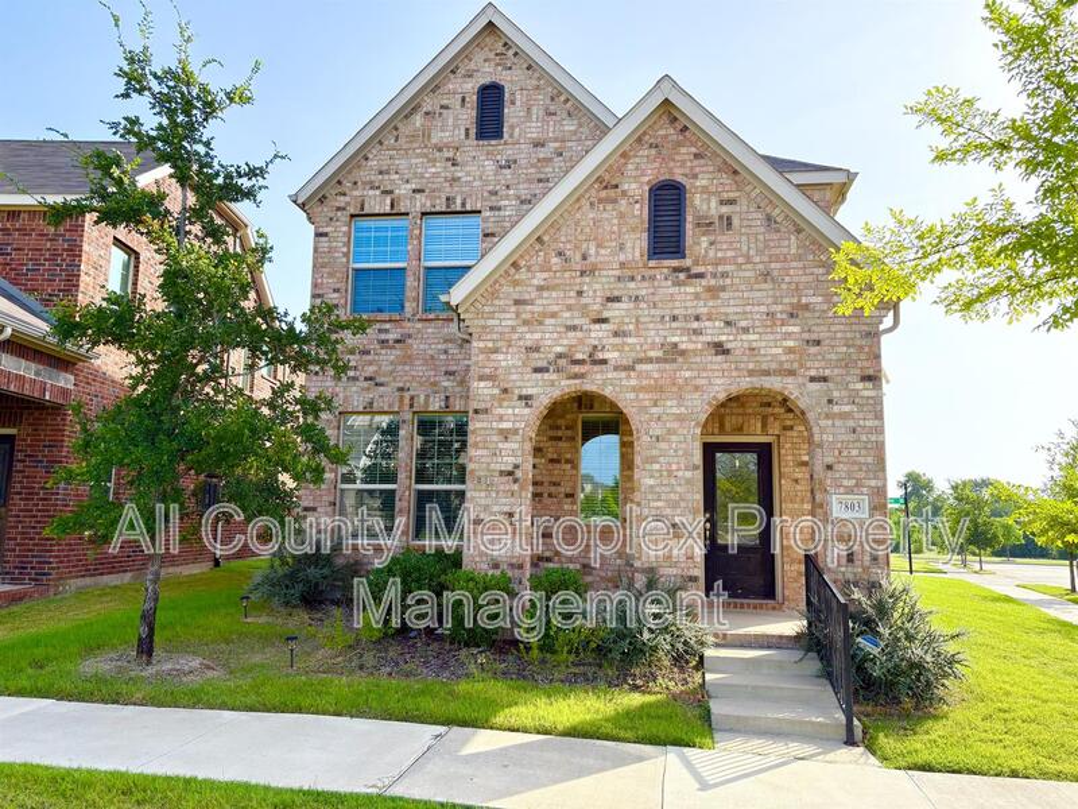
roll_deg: -0.8
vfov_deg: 53.1
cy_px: 404
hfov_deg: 67.3
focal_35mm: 26
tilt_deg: +8.2
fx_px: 810
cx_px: 539
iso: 64
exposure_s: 1/1517
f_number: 1.6
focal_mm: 5.96
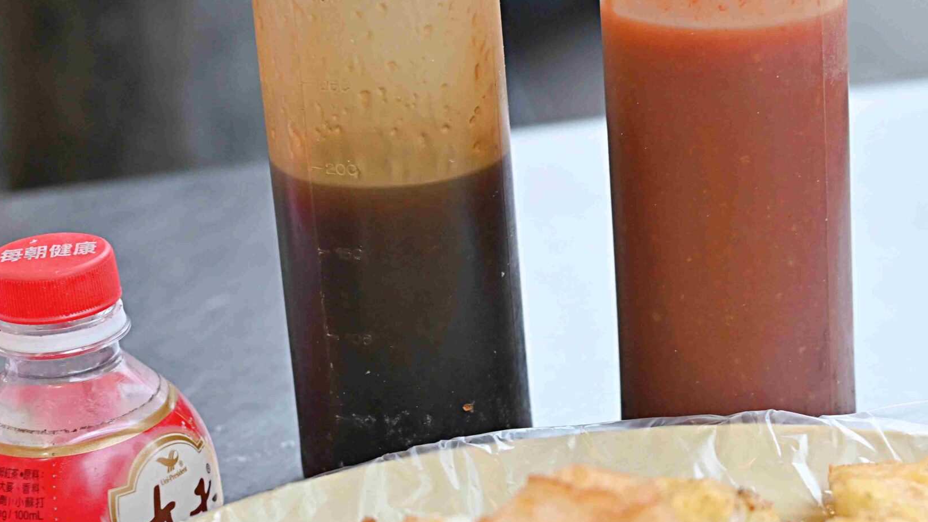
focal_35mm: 123
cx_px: 584
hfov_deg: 17.4
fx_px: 3027
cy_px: 211
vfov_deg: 9.9
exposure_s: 1/200
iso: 560
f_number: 3.2
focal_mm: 50
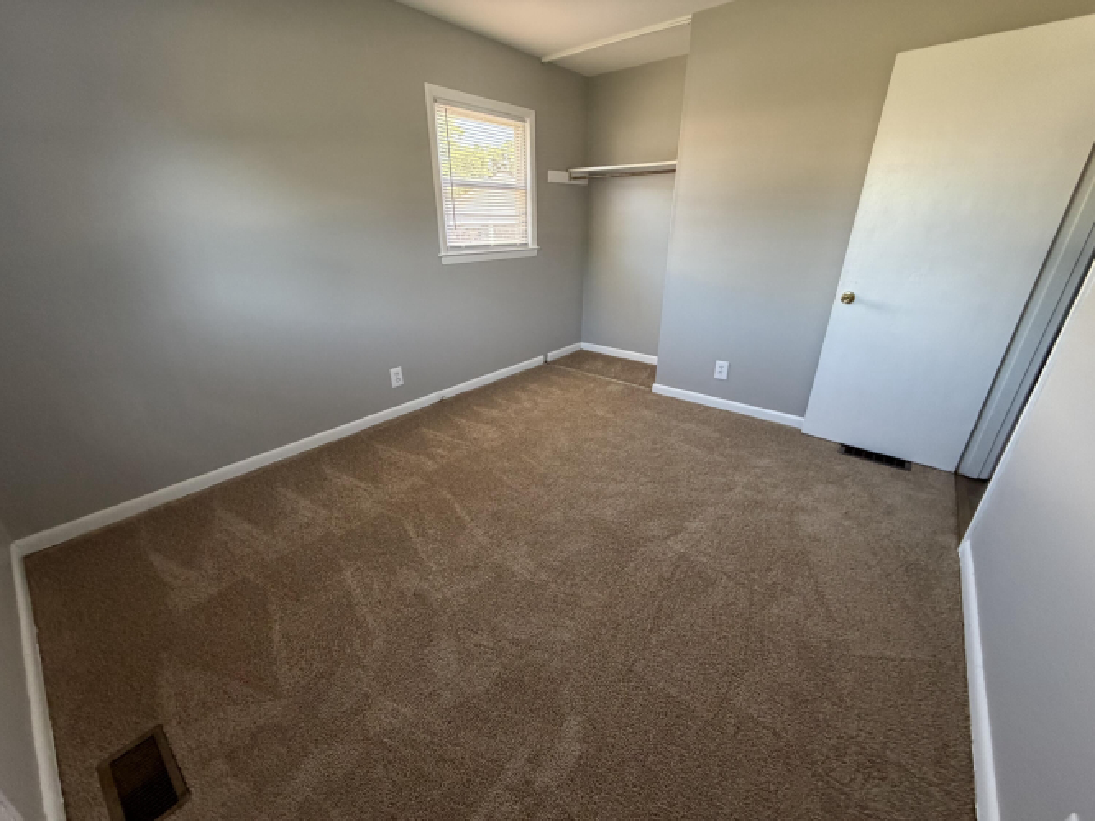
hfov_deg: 102.1
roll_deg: +1.8
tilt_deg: -23.2
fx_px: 443
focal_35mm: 14
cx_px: 548
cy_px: 410
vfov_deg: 85.7
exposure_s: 1/72
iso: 320
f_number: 2.2
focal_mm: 2.22
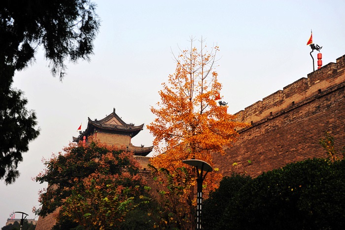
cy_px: 115
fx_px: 460
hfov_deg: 41.1
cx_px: 172
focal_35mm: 48
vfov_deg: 28.0
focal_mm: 48
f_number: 5
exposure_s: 1/500
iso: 640
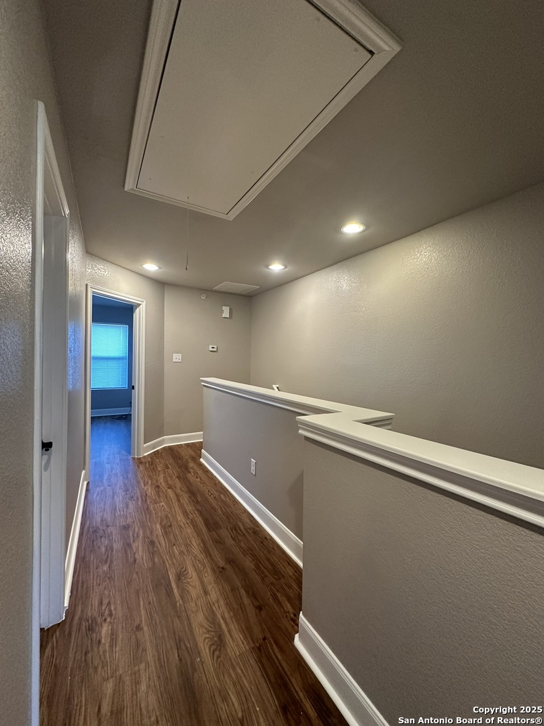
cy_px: 363
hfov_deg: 85.7
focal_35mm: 14
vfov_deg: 102.1
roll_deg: -2.0
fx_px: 293
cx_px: 272
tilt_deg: -0.4
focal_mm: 2.22
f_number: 2.2
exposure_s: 1/60
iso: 320
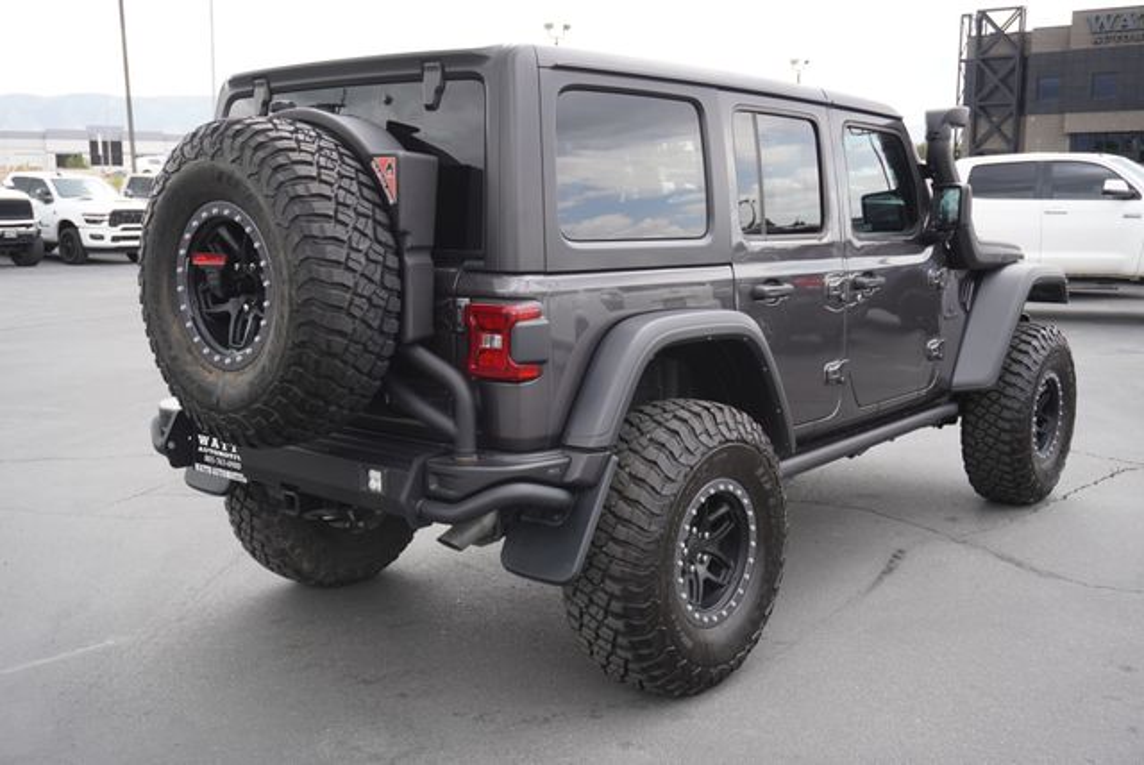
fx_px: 1193
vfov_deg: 35.6
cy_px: 382
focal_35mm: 38
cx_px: 572
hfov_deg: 51.2
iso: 100
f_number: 5.6
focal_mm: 25
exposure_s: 1/100
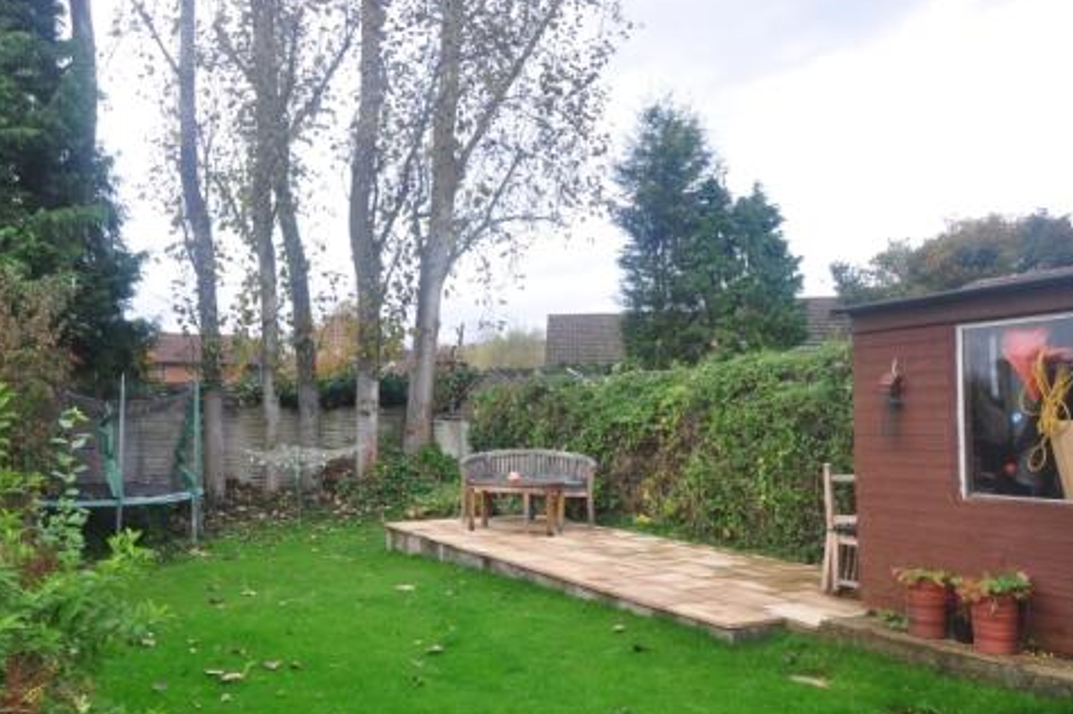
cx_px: 366
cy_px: 386
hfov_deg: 62.3
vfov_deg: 44.9
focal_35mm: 29
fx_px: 864
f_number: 11
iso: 200
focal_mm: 14
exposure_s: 1/25
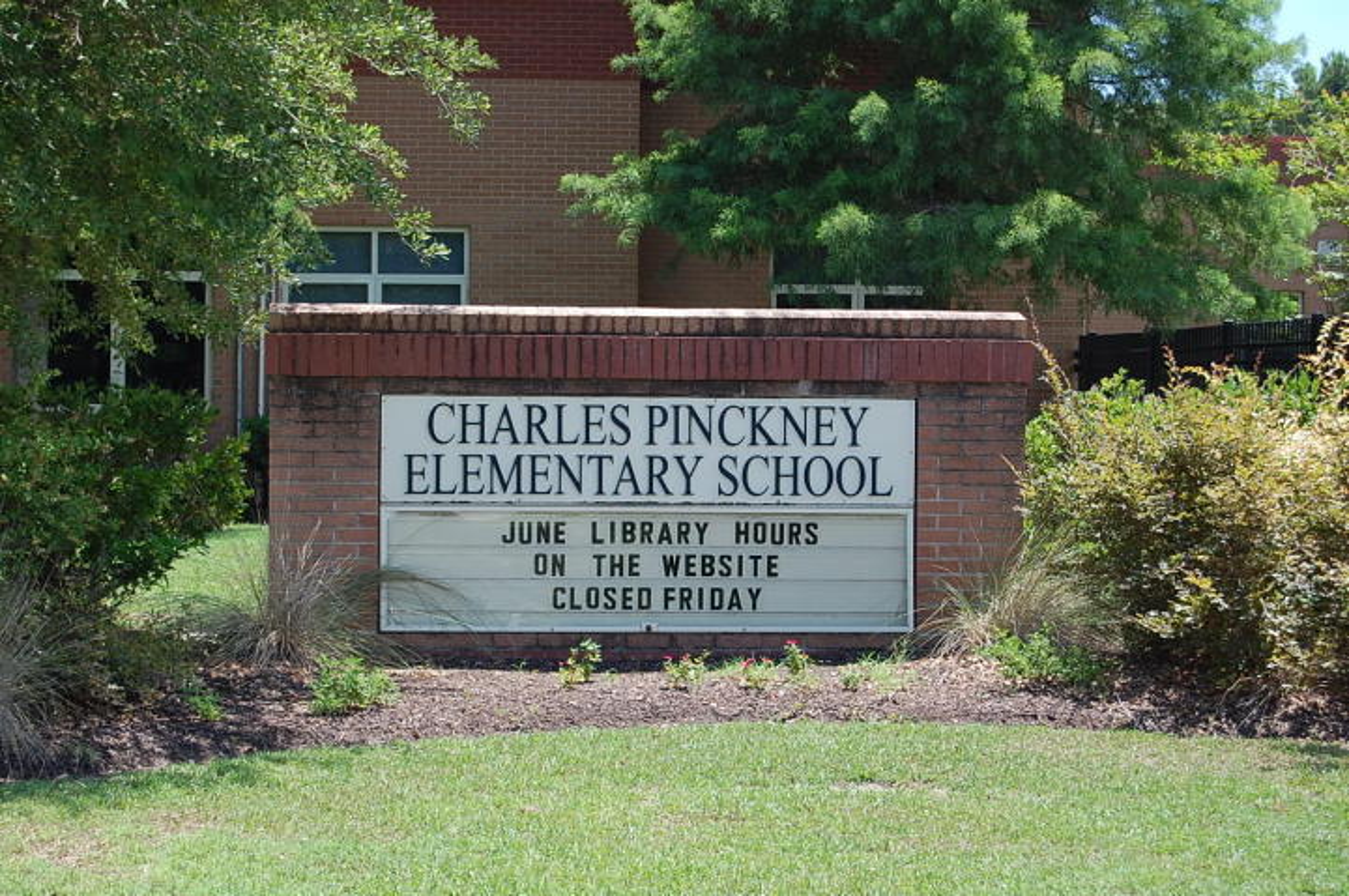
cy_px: 448
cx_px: 674
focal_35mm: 82
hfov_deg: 24.6
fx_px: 3088
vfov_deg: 16.5
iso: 200
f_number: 7.1
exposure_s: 1/200
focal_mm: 55
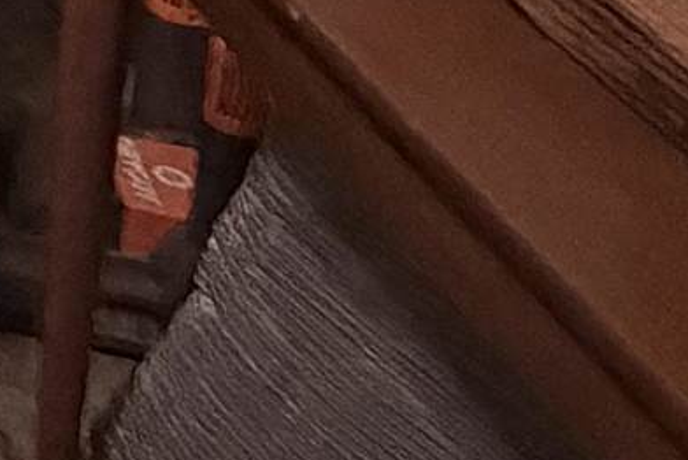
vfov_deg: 9.8
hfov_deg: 11.3
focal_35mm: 114
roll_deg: +2.5
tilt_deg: -9.1
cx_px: -1360
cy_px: -834
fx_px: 2180
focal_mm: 2.22
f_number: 2.2
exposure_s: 1/60
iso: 1000
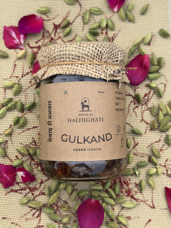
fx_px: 316
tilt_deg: -82.4
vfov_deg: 39.7
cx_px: 86
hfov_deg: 30.3
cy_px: 114
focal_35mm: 48
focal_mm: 6.76
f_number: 1.78
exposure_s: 1/1377
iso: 64
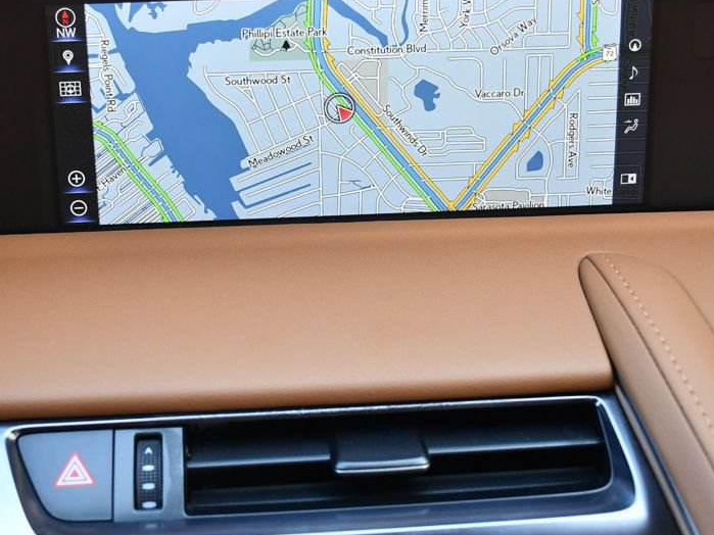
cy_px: 230
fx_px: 1279
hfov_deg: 31.2
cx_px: 311
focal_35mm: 62
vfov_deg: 23.6
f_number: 4
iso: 800
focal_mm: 22
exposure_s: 1/250
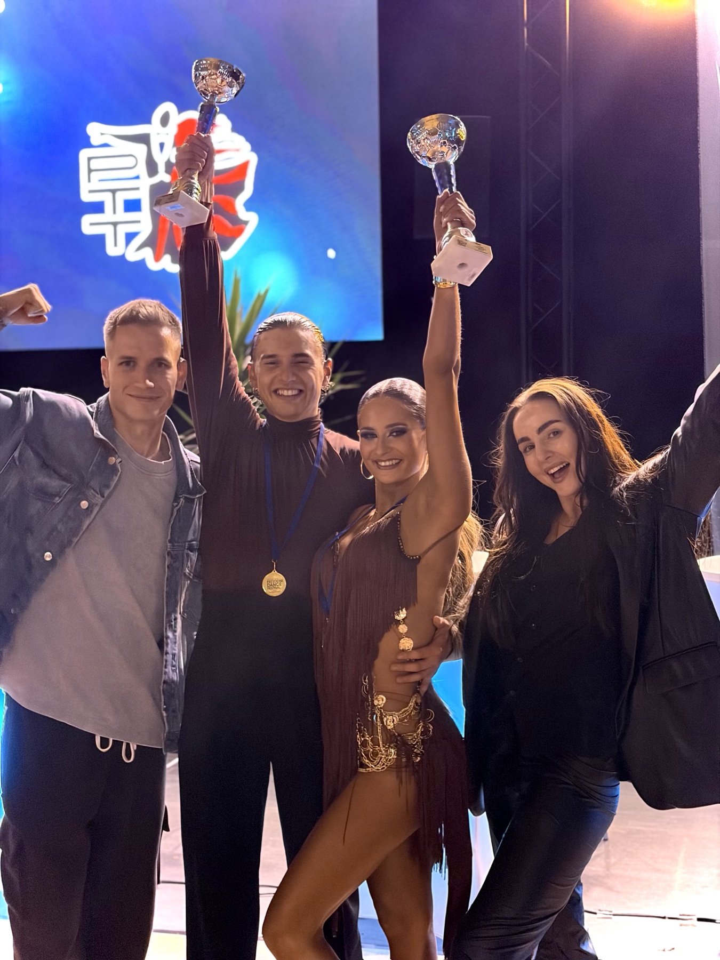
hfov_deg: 28.0
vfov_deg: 36.8
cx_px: 360
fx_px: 1442
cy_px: 480
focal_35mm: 52
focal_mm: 5.96
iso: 400
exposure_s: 1/30
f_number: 1.6
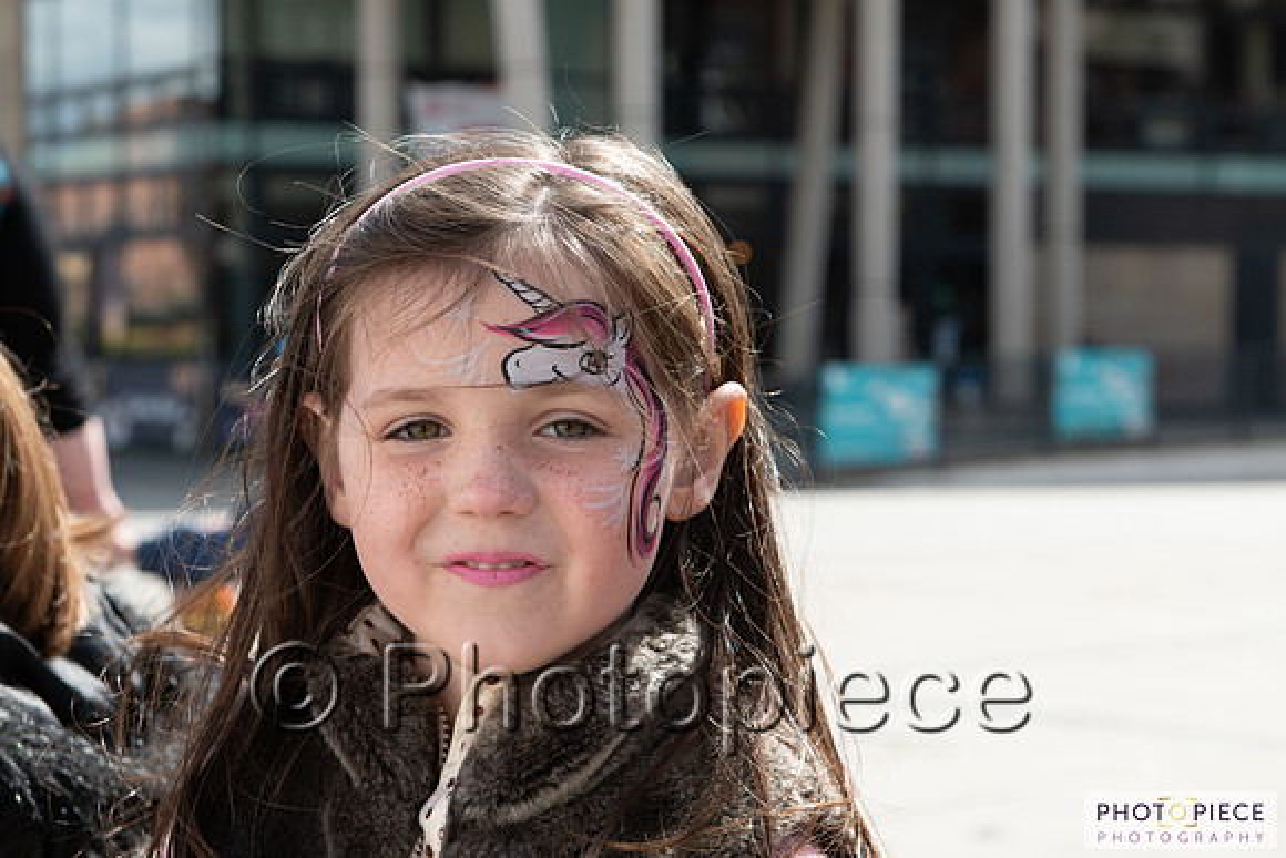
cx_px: 557
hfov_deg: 25.5
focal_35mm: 79
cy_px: 372
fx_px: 2836
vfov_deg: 17.2
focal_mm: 70
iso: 400
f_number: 7.1
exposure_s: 1/800
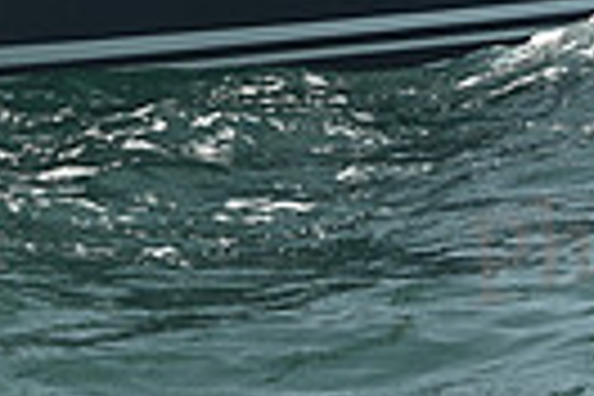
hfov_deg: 6.7
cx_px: 238
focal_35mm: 307
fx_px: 5065
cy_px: -439
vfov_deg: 4.4
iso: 320
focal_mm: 70
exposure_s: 1/1250
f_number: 5.6
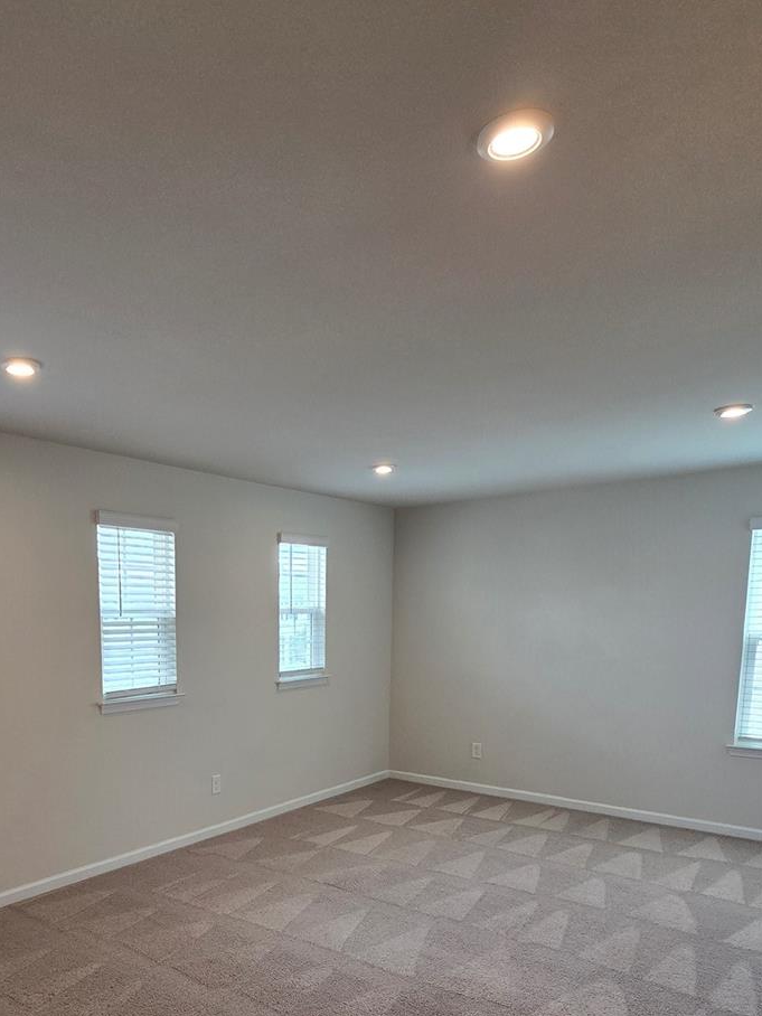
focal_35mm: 22
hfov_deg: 59.5
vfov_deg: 72.9
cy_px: 716
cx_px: 247
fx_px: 646
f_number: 2.2
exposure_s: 1/120
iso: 80
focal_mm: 2.2
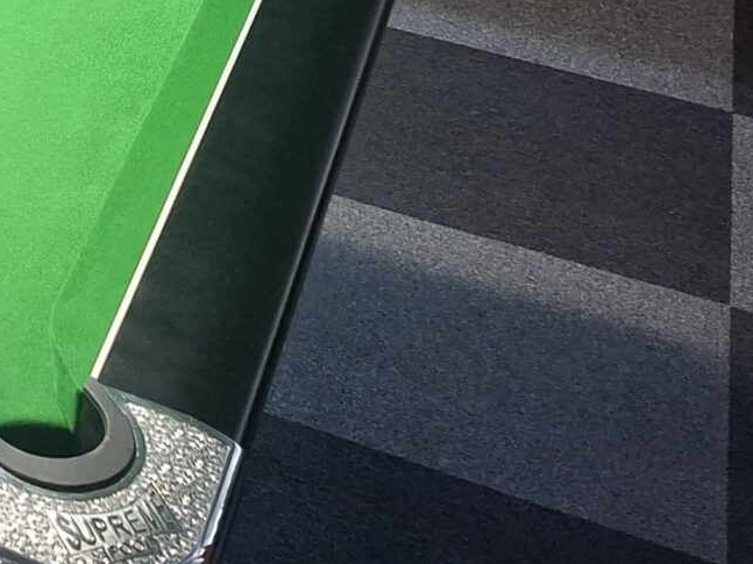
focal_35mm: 91
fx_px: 1979
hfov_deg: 18.3
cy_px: -416
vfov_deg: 14.5
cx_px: -482
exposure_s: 1/33
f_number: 1.8
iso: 250
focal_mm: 5.54
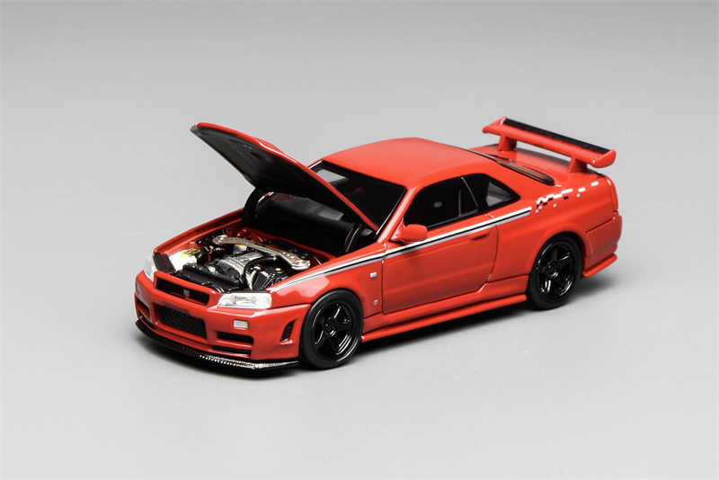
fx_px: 2098
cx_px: 360
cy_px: 240
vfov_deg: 13.1
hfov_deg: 19.4
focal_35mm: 105
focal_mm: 105
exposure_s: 1/1.25
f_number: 22
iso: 100
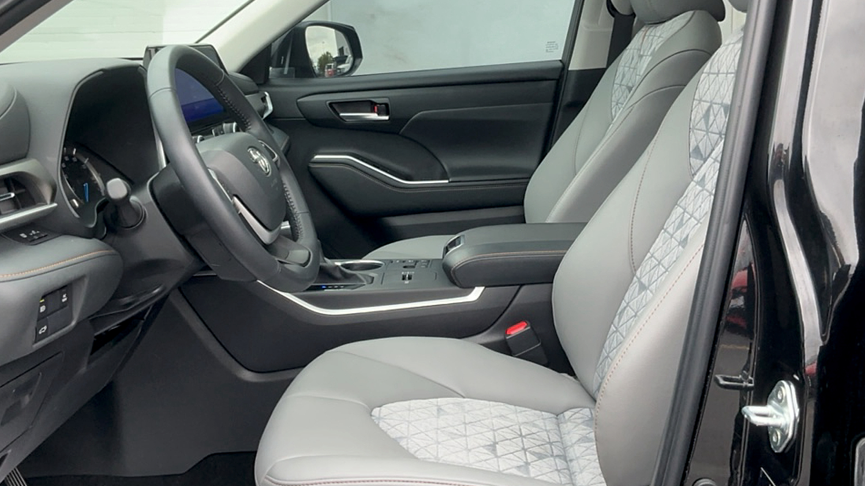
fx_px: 757
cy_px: 187
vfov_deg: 35.5
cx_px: 432
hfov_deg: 59.5
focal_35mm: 33
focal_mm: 3
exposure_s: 1/120
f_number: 1.8
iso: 32
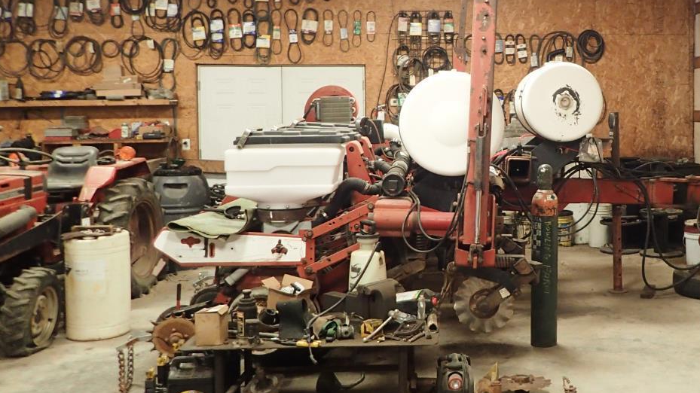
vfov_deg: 26.9
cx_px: 529
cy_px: 127
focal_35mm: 44
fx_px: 816
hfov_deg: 44.8
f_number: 2
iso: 250
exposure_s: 1/30
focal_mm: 4.5
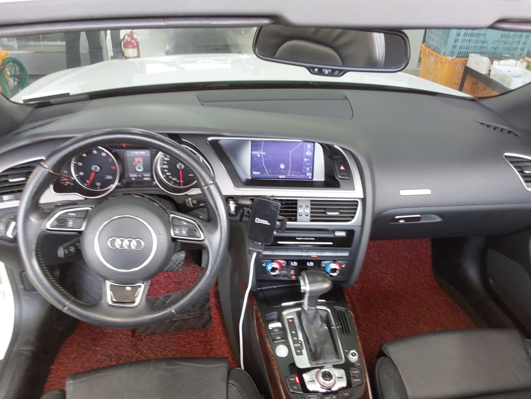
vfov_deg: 49.7
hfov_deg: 63.4
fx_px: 430
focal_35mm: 28
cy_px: 200
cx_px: 266
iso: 125
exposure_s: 1/60
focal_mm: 2.91
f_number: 1.9
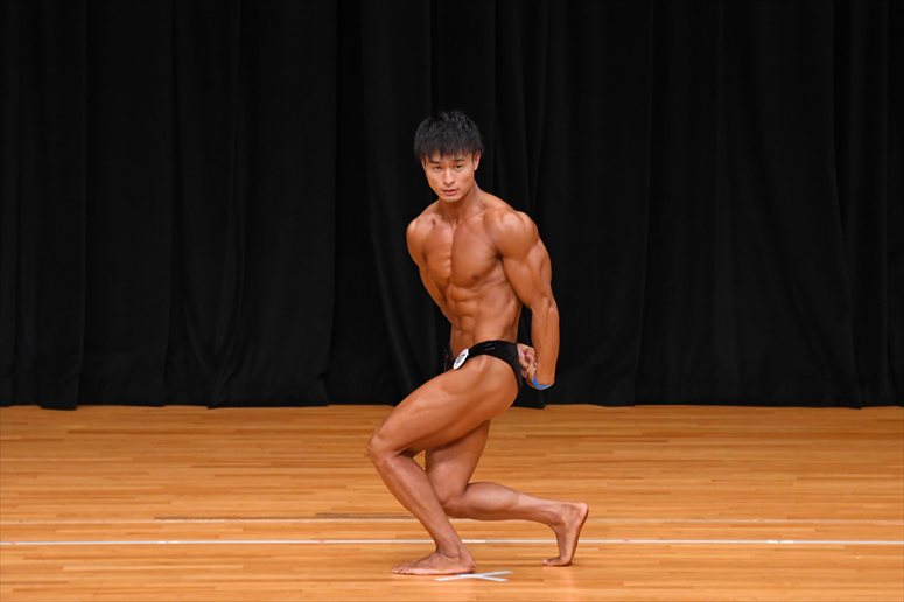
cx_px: 452
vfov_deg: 4.8
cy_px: 301
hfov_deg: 7.2
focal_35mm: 285
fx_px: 7153
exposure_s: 1/400
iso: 3200
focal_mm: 190
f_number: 5.6
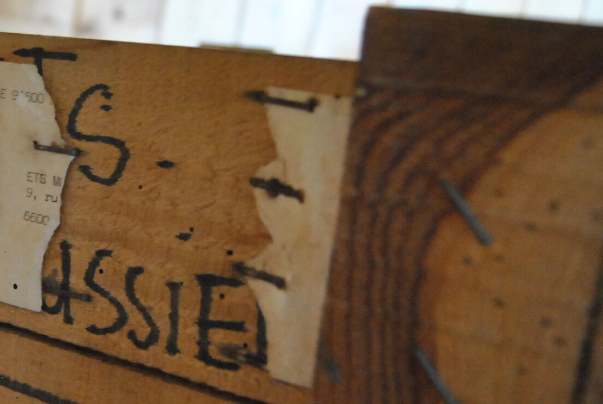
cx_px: 79
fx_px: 837
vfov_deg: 27.1
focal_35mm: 50
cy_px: 177
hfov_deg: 37.5
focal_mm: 19
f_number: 3.5
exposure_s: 1/25
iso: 1600
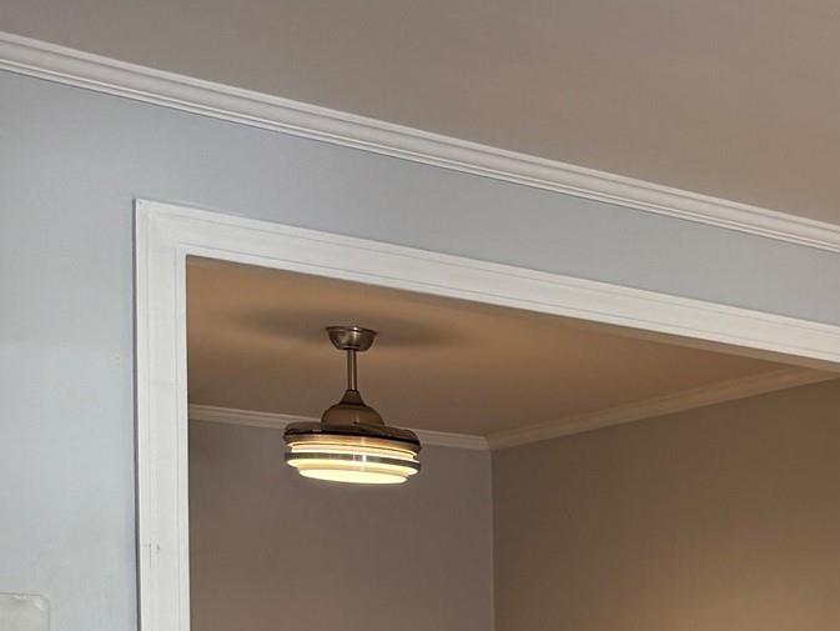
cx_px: 1258
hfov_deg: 22.1
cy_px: 788
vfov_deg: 18.9
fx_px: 1772
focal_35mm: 73
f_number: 1.78
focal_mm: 6.76
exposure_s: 1/120
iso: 160
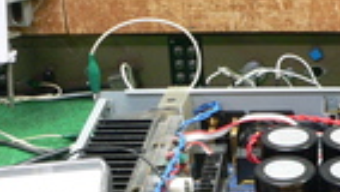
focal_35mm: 105
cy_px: 241
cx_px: 318
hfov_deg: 19.9
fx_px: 947
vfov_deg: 11.3
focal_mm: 6
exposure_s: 1/8
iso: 200
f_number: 2.8
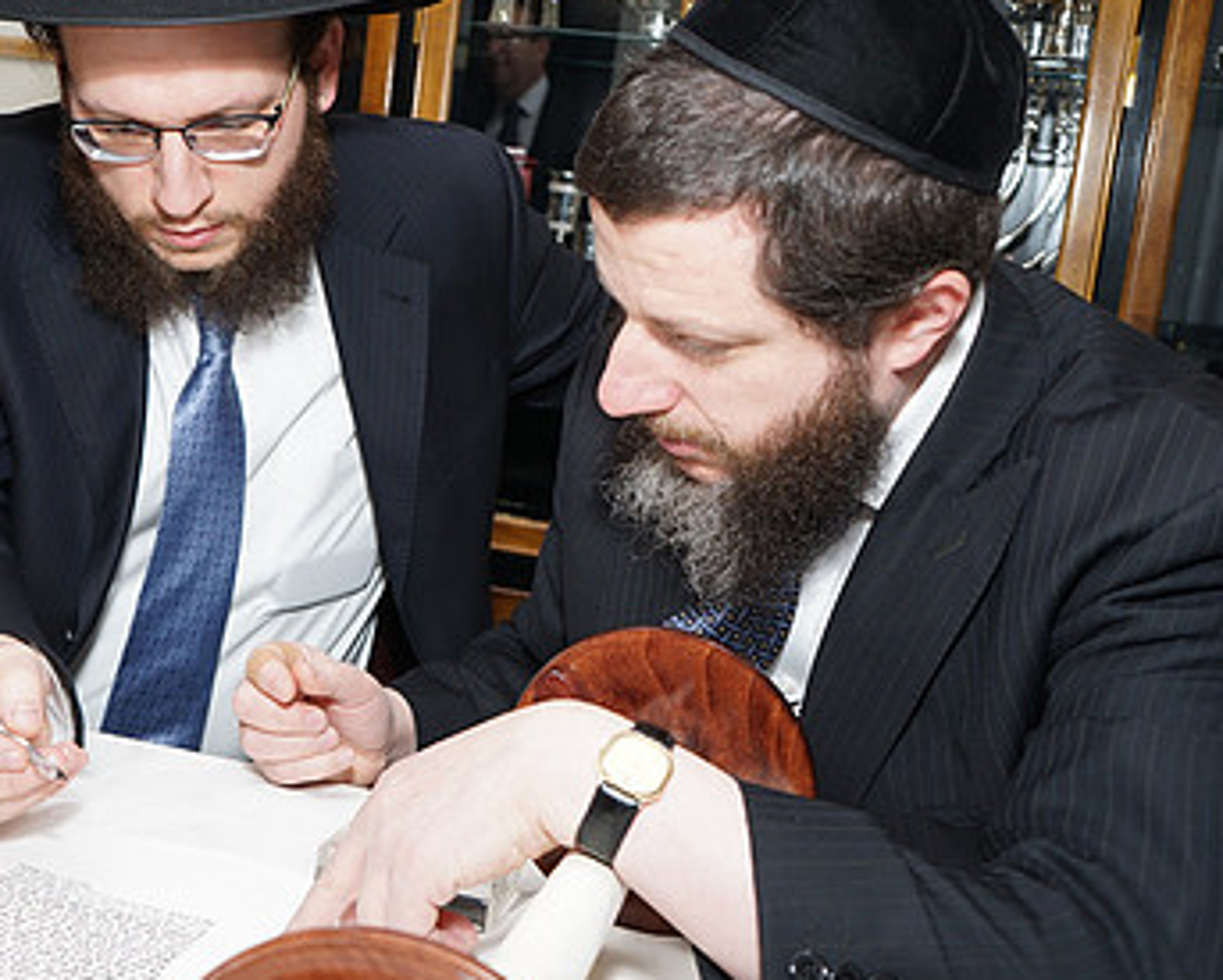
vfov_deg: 32.8
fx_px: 1666
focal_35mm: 46
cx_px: 403
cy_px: 437
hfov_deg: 39.8
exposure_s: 1/100
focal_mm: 29
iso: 400
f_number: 5.6
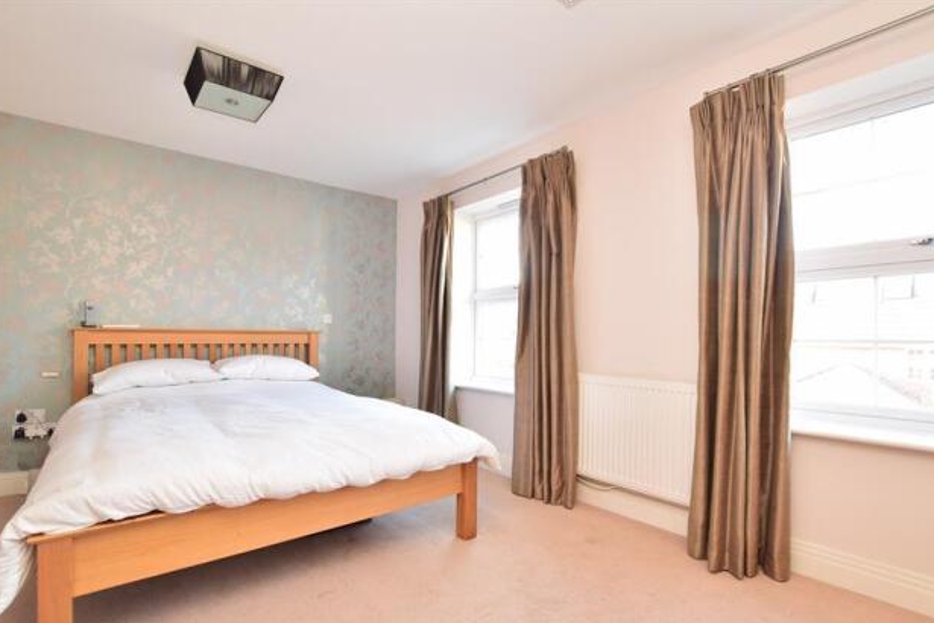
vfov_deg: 73.7
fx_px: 415
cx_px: 453
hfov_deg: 96.7
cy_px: 327
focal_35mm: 16
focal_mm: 10
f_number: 9
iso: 400
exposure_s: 1/10
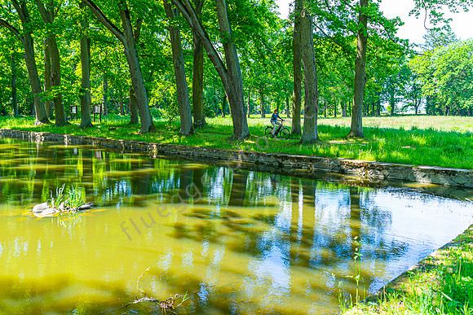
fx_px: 447
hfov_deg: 55.8
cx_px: 236
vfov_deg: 38.9
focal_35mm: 34
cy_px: 158
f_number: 2.8
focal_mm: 34
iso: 100
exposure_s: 1/200
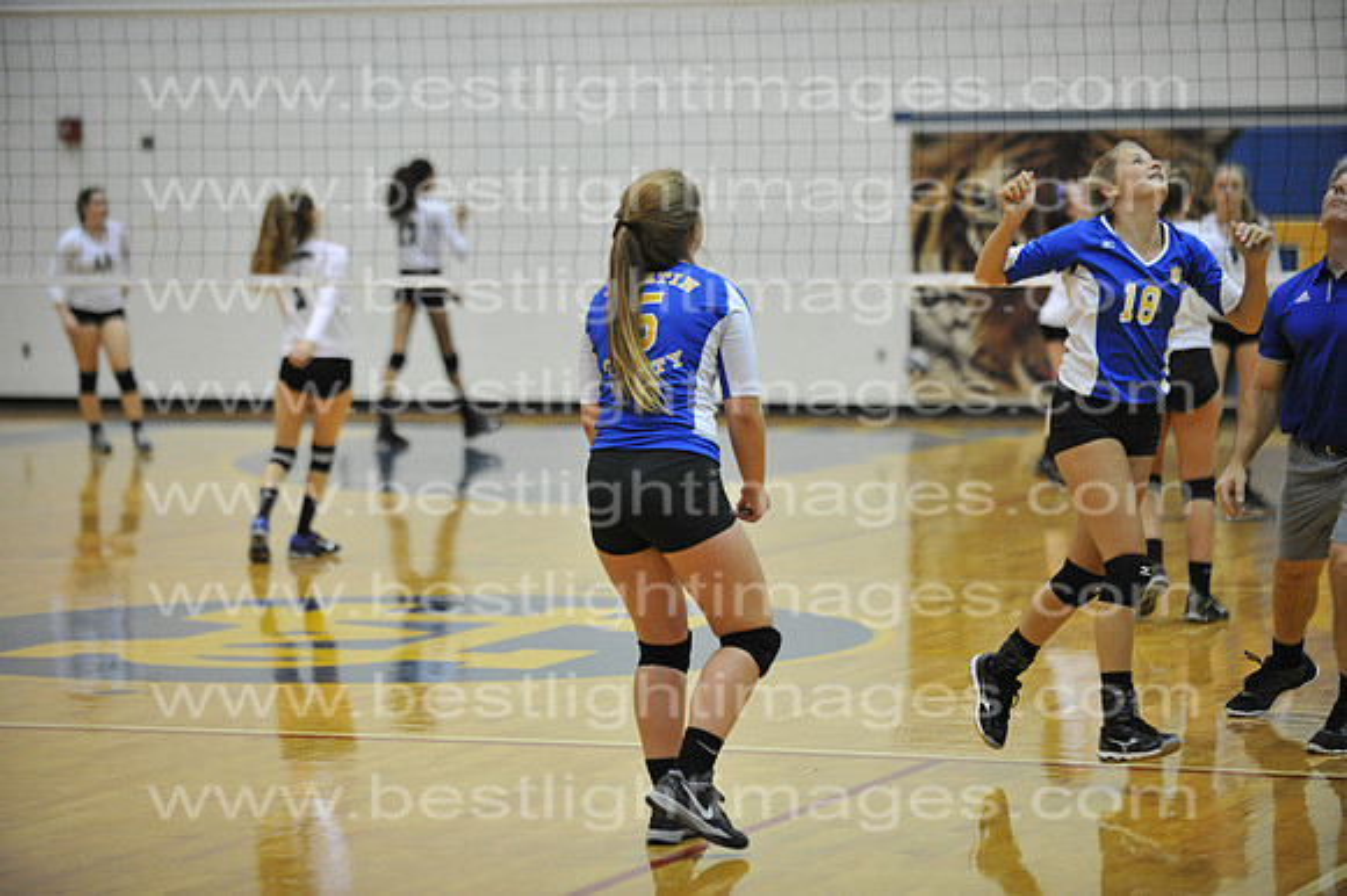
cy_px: 448
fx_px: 5235
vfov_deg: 9.8
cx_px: 674
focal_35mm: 140
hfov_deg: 14.7
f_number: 3.2
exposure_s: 1/500
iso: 6400
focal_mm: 140
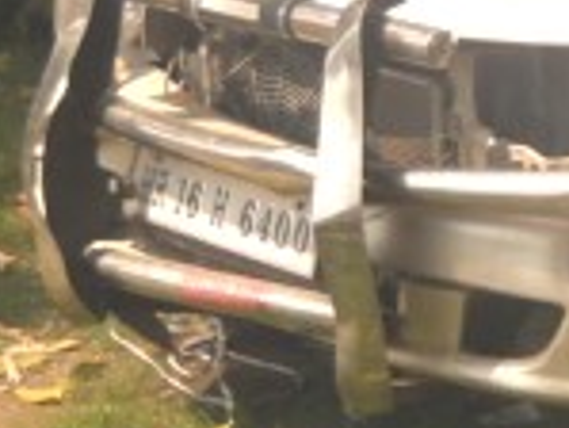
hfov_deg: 14.1
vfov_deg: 11.1
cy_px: -50
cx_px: 825
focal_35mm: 132
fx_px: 2171
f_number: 5.5
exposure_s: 1/320
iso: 80
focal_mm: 6.72
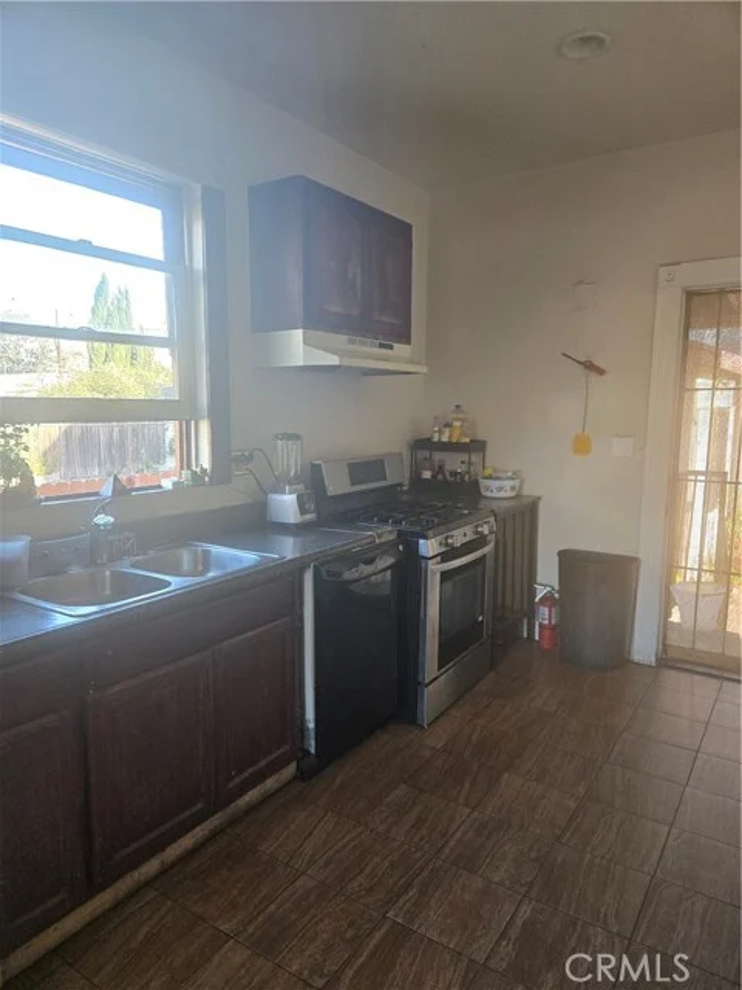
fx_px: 657
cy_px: 495
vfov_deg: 73.9
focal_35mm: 23
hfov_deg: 58.9
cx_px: 371
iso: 200
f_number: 1.8
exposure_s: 1/180
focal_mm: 5.4
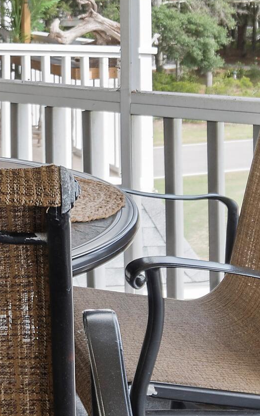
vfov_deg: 28.0
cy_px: -3
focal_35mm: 69
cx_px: -32
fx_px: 783
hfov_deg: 18.1
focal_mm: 13
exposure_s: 1/50
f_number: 5
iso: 100
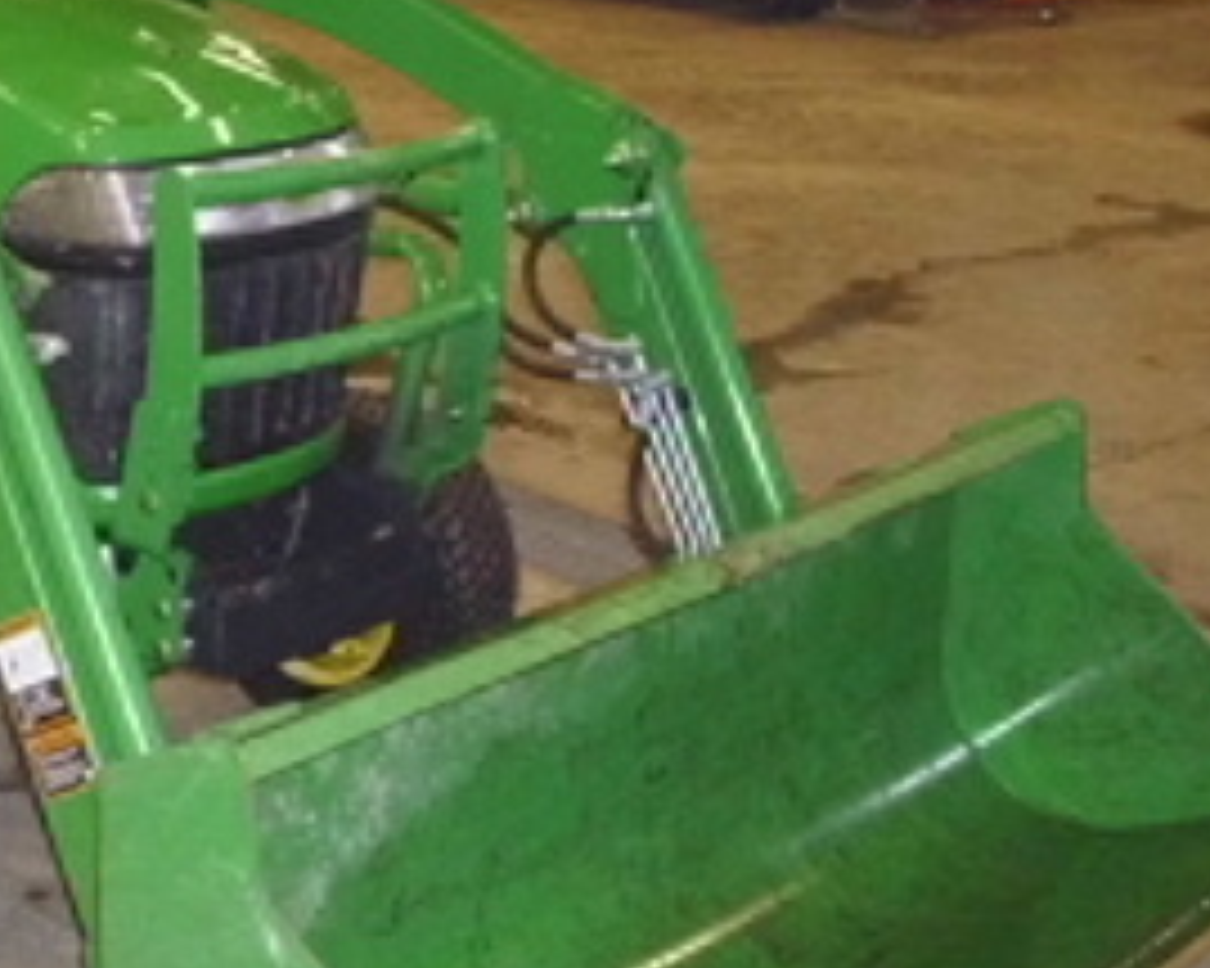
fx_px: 2685
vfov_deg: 20.4
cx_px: 49
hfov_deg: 24.4
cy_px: 419
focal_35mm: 75
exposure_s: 1/60
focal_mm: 6.36
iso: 400
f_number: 3
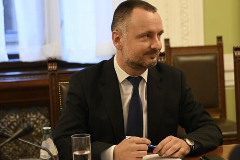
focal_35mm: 91
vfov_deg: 15.0
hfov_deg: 22.4
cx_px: 137
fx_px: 607
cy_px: 90
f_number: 2.8
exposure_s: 1/200
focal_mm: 53
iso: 1600
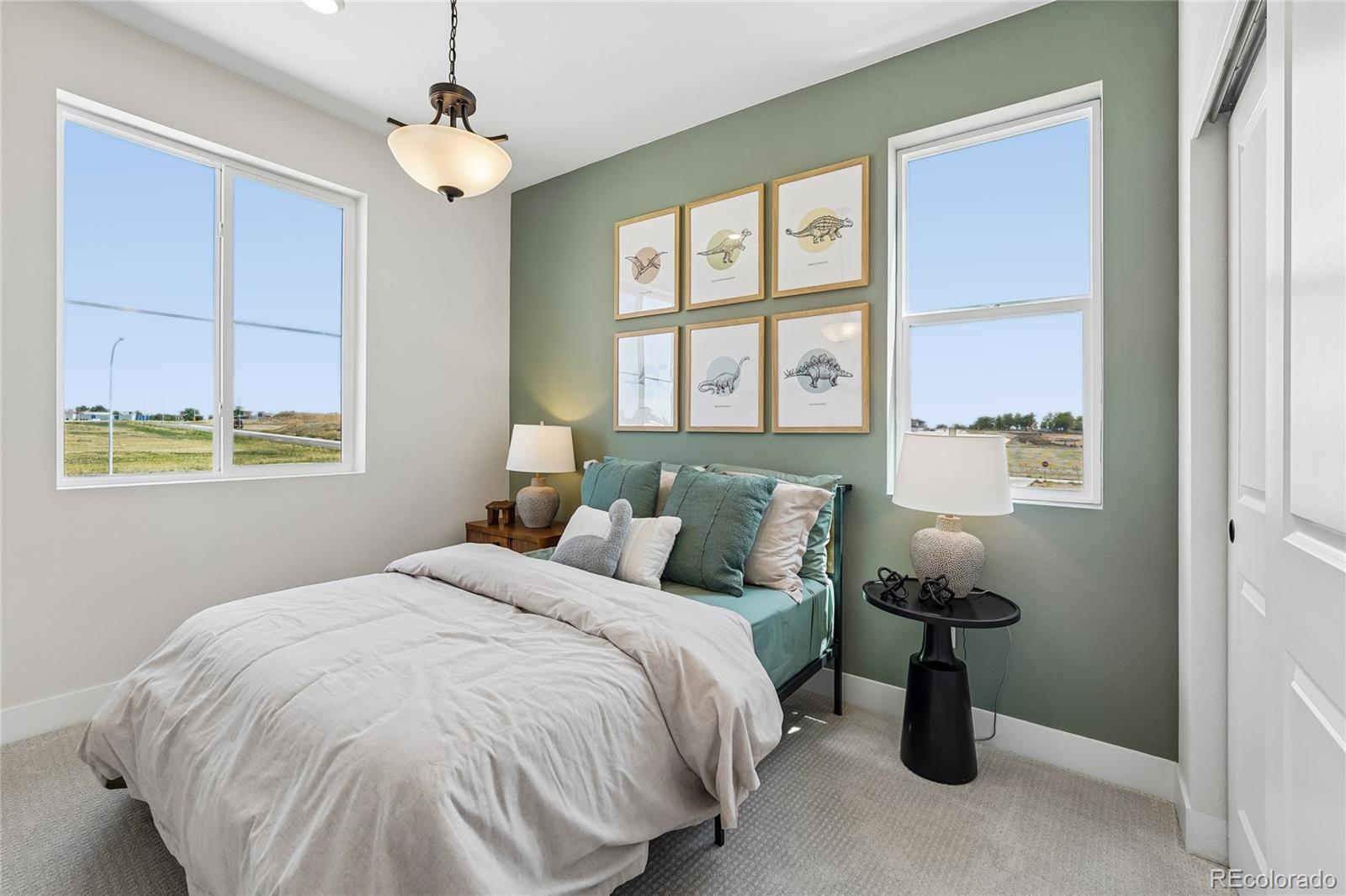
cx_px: 673
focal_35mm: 15
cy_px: 448
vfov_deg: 76.6
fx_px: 568
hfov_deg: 99.7
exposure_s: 1/30
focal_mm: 15.2
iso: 100
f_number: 8
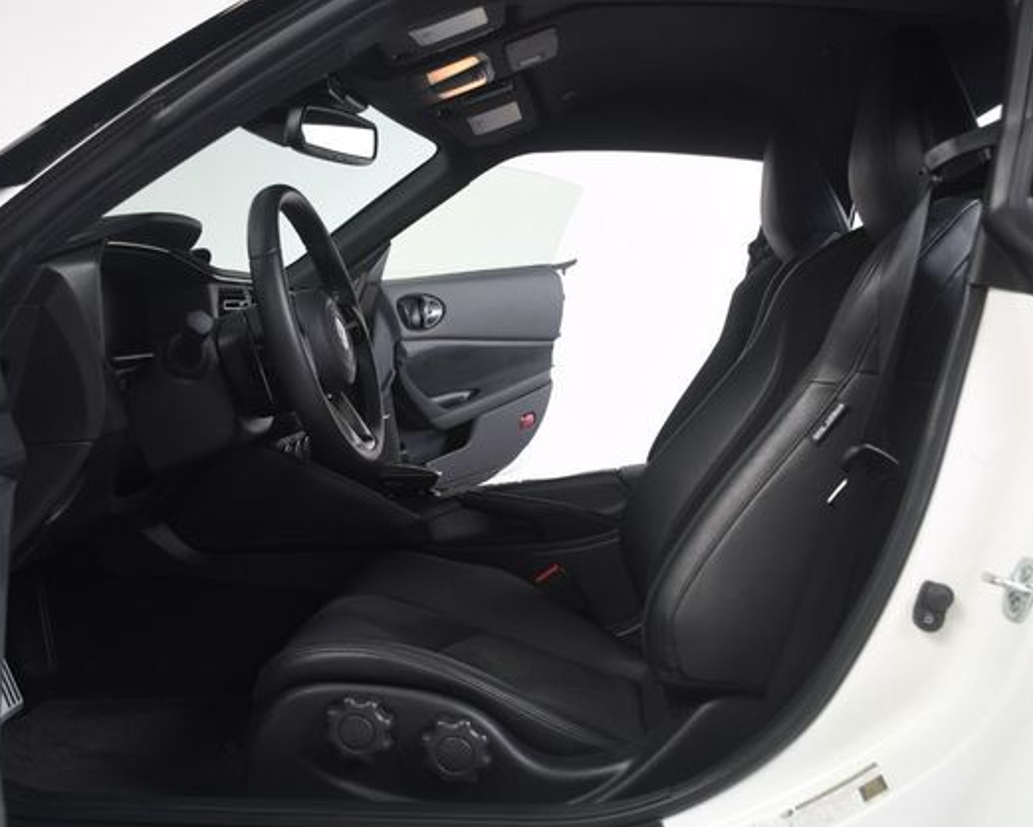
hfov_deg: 47.7
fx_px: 1162
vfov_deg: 39.2
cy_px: 414
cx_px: 422
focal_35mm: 38
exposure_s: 1/160
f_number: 5
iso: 100
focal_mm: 22
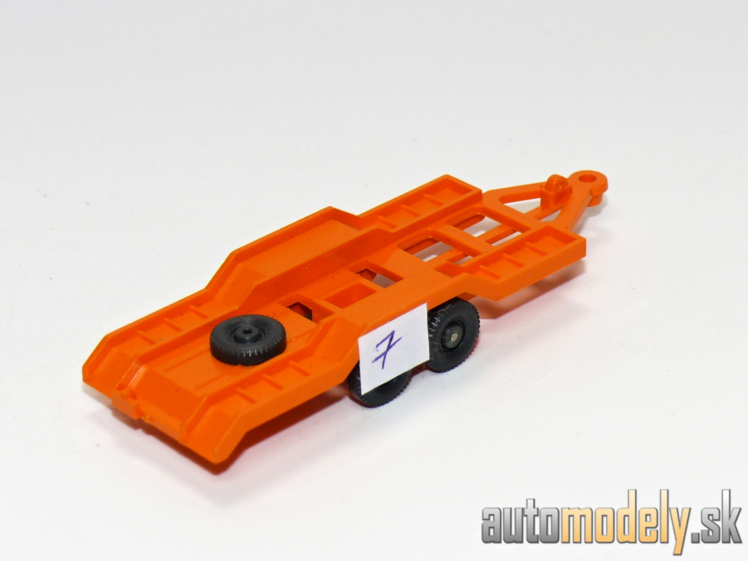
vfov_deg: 11.9
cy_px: 280
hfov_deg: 15.8
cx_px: 374
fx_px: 2701
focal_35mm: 125
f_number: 4
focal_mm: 14.8
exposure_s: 1/30
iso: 100
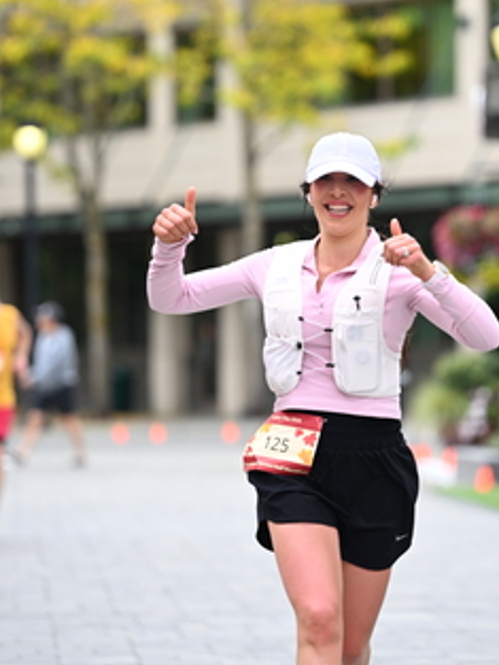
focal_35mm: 279
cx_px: 311
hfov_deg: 5.3
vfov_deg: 7.1
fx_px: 5359
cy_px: 291
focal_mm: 165
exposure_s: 1/2000
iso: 640
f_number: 2.8
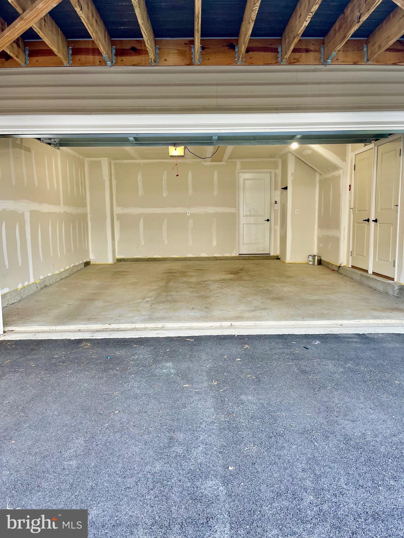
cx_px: 202
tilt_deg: -7.0
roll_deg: +0.2
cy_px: 269
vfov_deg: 69.4
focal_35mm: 25
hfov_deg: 54.9
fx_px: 389
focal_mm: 5.1
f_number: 1.6
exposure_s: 1/120
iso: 100
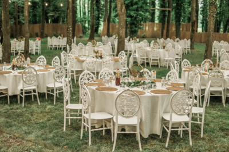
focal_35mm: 45
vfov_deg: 29.8
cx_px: 114
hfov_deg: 43.6
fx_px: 286
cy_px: 76
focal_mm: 30
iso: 160
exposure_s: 1/160
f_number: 1.4
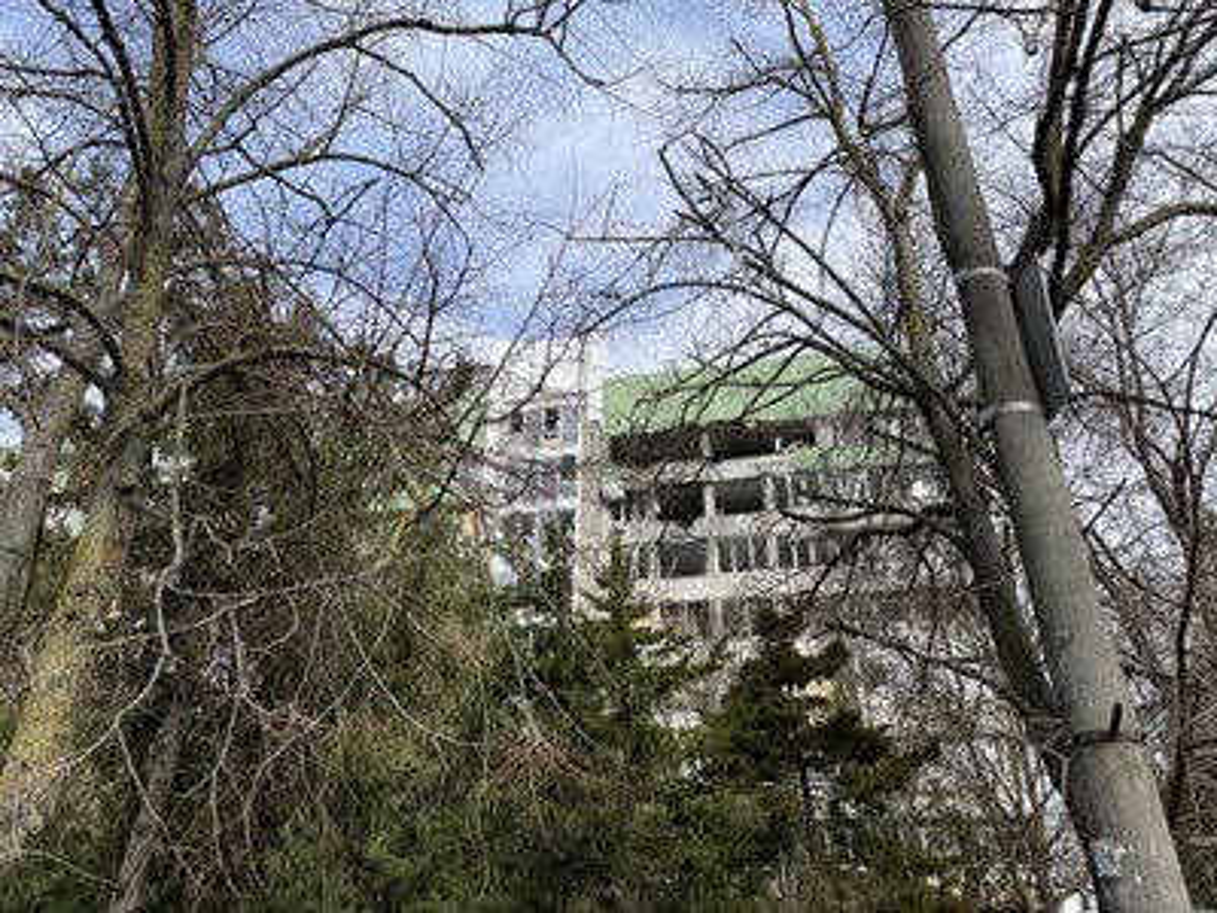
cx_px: 608
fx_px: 914
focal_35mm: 26
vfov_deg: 53.1
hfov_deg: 67.3
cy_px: 456
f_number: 1.6
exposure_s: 1/2174
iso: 32
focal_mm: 4.2
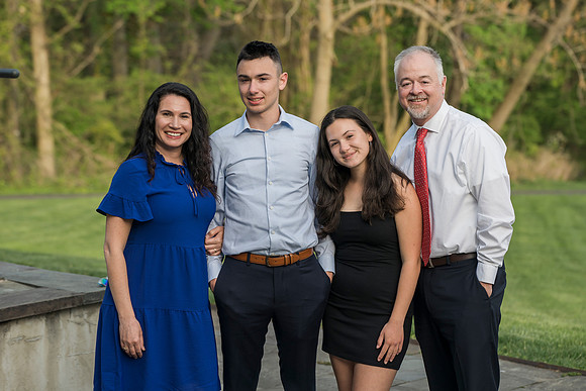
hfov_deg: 18.6
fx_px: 1791
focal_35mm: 110
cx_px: 293
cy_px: 196
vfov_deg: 12.5
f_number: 4.5
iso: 160
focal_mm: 110
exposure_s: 1/250
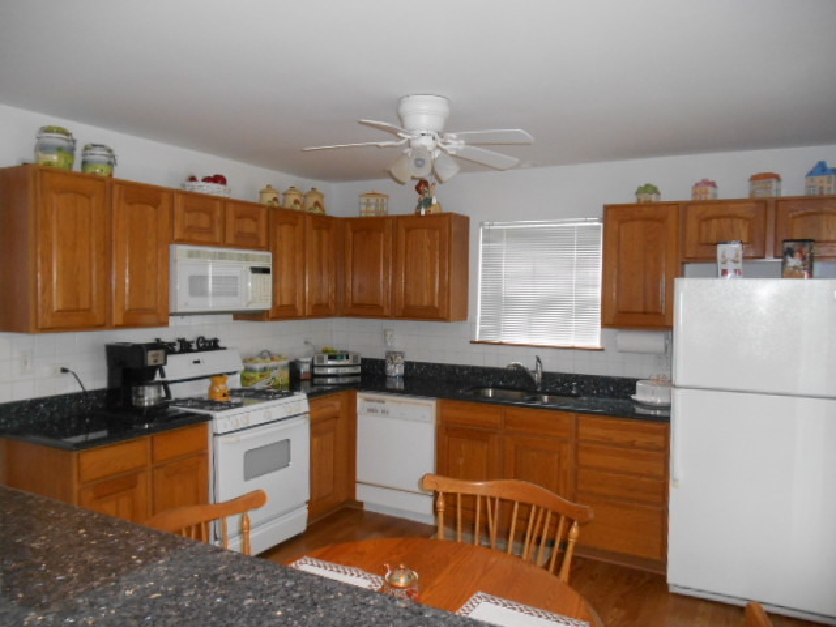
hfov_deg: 67.3
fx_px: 628
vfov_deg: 53.1
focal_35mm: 26
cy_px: 314
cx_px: 418
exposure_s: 1/25
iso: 320
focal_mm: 4.7
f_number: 3.4
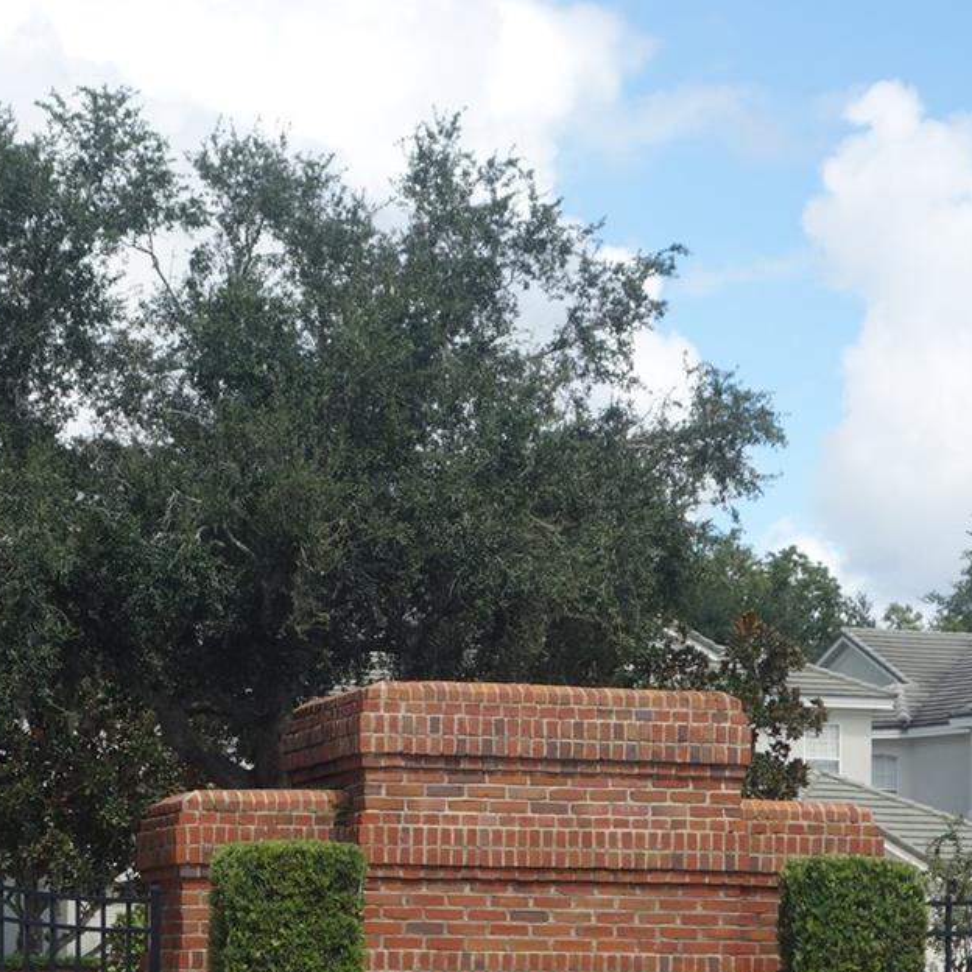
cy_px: 754
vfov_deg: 13.1
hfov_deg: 13.1
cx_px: 354
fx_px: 4225
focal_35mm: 133
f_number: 5.6
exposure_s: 1/400
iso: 125
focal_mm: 22.49
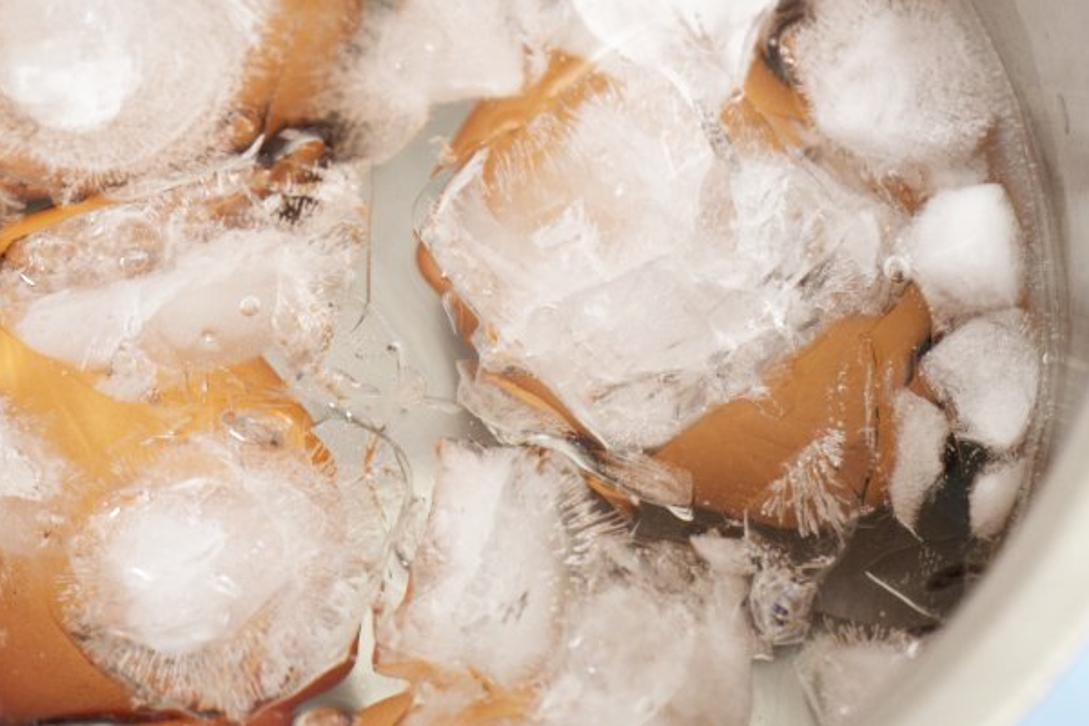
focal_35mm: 140
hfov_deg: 14.6
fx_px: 4235
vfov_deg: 9.8
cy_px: 83
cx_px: 236
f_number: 8
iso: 1000
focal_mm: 70
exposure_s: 1/80
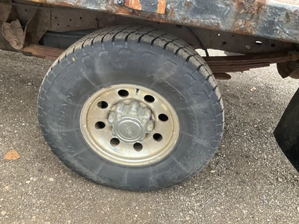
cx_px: 150
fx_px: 250
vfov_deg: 48.2
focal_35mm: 29
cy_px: 112
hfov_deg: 61.7
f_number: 1.8
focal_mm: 3
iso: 50
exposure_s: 1/122
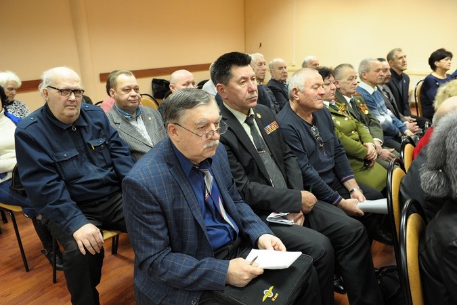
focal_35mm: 29
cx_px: 228
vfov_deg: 45.0
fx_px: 368
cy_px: 152
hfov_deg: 63.7
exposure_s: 1/80
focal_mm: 29
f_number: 4.5
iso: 4000
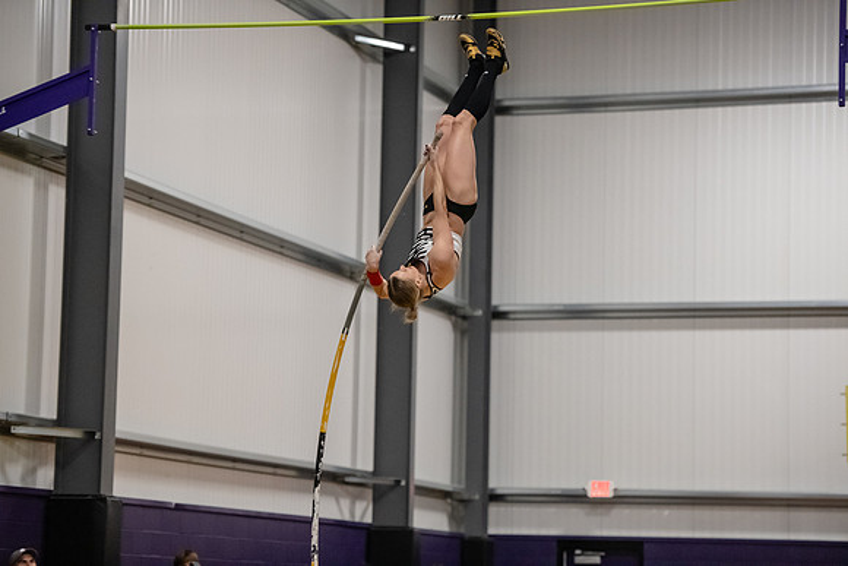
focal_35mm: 120
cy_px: 283
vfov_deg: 11.4
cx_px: 424
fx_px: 2827
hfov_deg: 17.1
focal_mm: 120
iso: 6400
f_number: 2.8
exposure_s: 1/1000
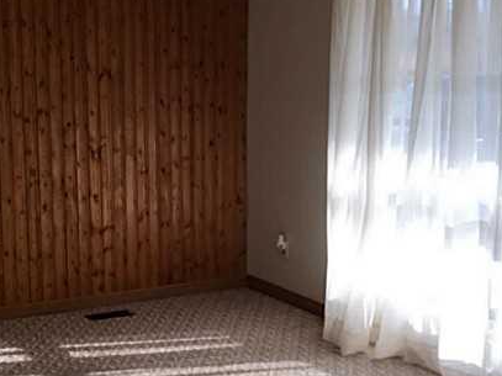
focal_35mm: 57
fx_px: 826
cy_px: 205
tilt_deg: -8.9
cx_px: 111
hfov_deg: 33.0
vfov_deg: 25.6
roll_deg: +1.3
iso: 32
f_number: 2.2
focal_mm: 4.15
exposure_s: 1/209
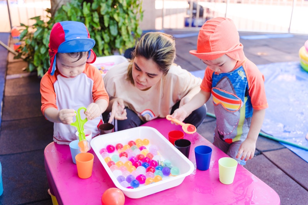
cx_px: 154
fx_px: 325
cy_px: 102
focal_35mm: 38
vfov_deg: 35.0
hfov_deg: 50.7
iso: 100
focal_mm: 38
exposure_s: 1/100
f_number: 2.8
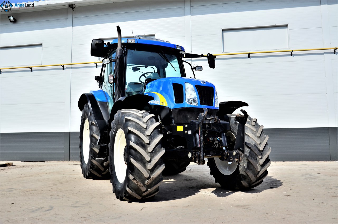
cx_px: 169
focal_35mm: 32
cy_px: 112
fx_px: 295
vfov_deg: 41.5
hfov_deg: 59.6
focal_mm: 21
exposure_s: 1/640
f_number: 6.3
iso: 125
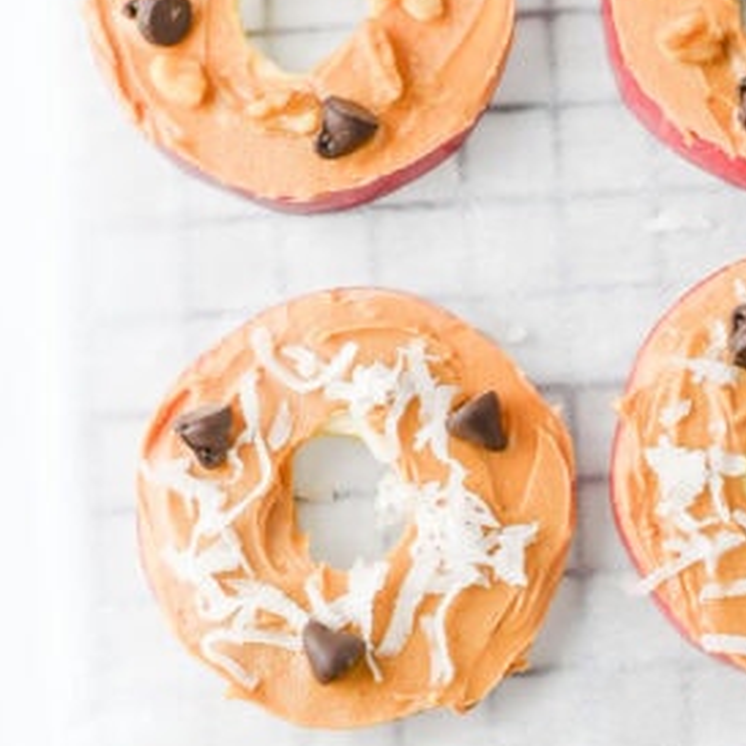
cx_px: 911
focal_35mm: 159
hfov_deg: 10.8
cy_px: 743
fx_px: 3877
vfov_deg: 10.9
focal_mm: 50
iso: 220
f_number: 4
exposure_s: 1/100
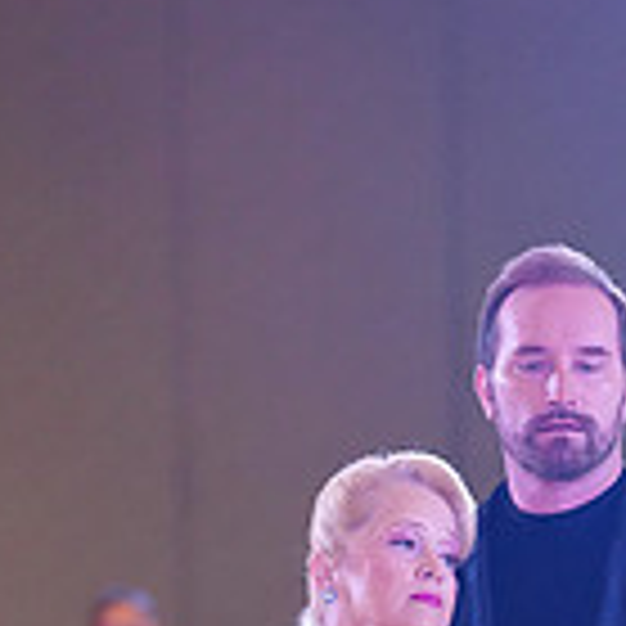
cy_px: 910
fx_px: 9698
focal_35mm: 474
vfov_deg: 3.7
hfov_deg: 3.7
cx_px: 345
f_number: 2.8
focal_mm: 134
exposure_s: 1/400
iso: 5000
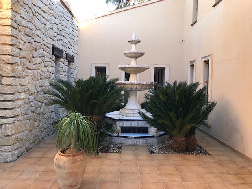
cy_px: 94
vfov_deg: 49.7
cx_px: 126
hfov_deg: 63.4
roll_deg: -1.5
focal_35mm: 28
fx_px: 204
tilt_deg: -1.2
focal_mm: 3.99
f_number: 1.8
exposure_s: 1/116
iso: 20
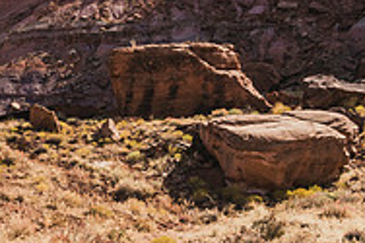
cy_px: 188
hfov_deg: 21.6
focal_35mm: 89
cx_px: -49
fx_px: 902
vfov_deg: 15.3
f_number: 4.5
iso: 160
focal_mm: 24
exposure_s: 1/1600
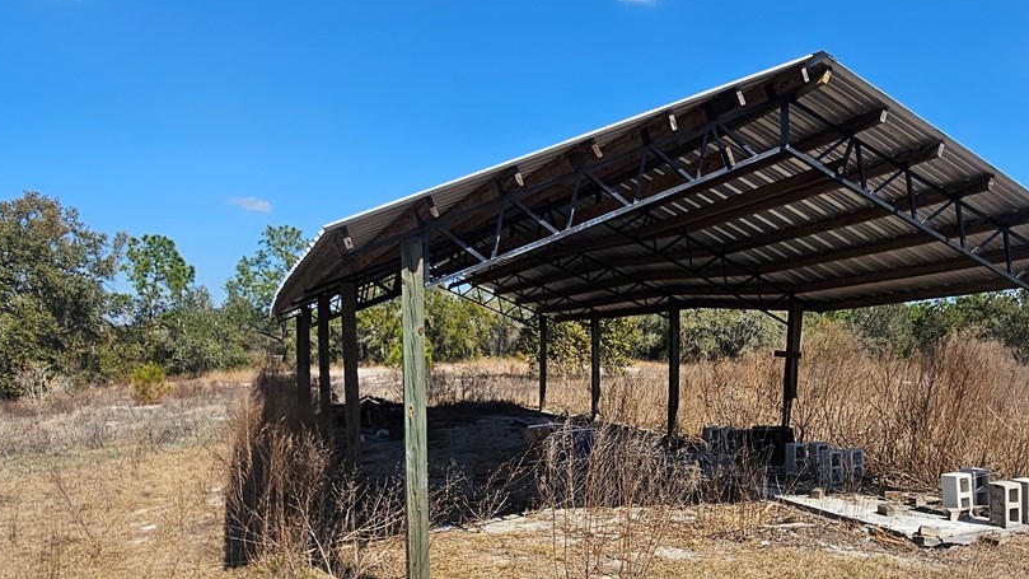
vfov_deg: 40.7
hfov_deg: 67.5
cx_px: 593
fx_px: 764
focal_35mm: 28
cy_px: 408
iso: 50
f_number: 2.2
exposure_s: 1/2308
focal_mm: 2.2
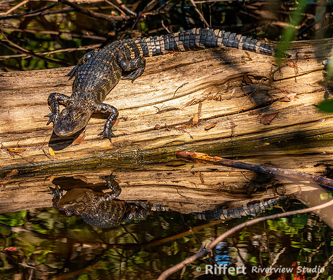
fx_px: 4188
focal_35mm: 417
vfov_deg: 3.8
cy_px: 112
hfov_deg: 4.6
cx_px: 82
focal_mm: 300
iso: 220
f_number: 9
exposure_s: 1/160
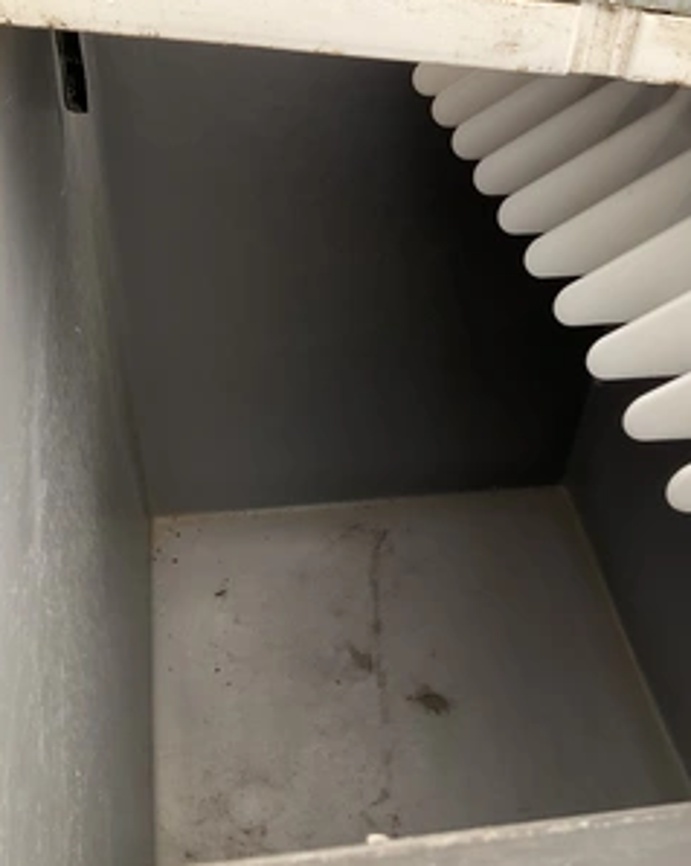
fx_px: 972
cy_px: 433
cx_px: 447
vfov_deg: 48.0
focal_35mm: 38
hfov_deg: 38.8
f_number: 1.8
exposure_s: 1/122
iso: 50
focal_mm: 3
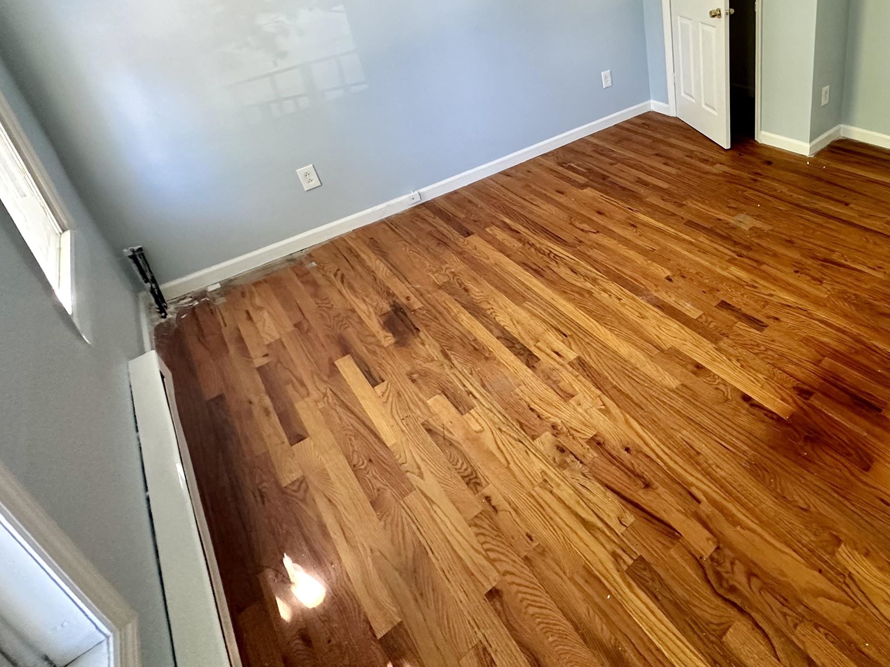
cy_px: 155
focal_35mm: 22
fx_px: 566
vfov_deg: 57.5
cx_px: 656
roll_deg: +3.5
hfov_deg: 71.7
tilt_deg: -24.3
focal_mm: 2.22
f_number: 2.2
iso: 320
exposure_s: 1/66
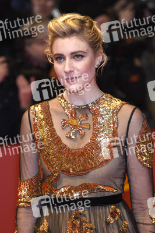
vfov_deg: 12.2
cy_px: 116
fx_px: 1087
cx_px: 78
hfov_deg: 8.2
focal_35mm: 168
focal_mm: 112
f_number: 3.2
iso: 640
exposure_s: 1/320
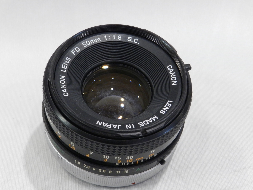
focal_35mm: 76
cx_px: 126
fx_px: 555
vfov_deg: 19.4
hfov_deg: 25.7
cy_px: 95
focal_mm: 13.5
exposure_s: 1/50
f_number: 4.8
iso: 800
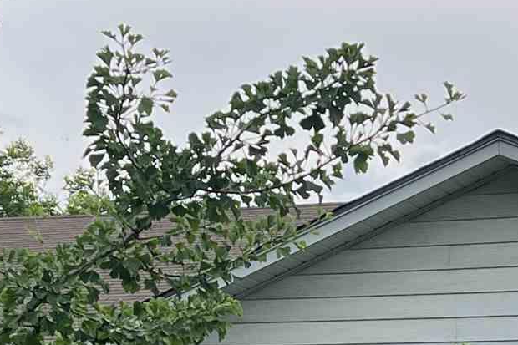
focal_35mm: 134
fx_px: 1927
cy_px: 462
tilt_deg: +2.2
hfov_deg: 15.3
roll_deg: -0.8
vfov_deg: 10.0
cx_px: 203
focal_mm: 5.7
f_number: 1.5
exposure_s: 1/1412
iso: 50
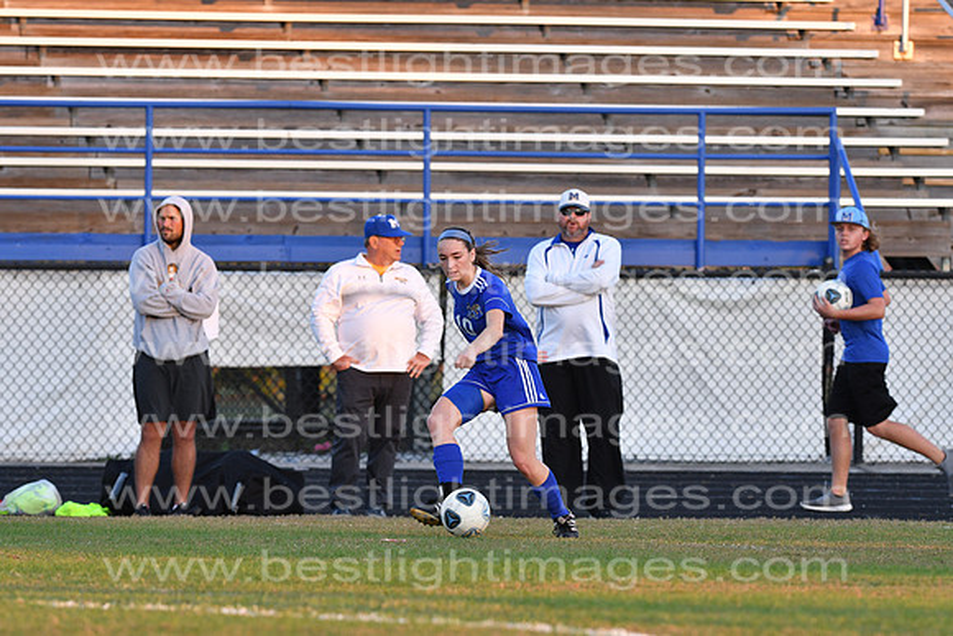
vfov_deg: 3.1
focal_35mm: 450
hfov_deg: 4.6
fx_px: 11915
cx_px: 476
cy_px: 318
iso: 800
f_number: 5.6
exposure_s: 1/500
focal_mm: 300
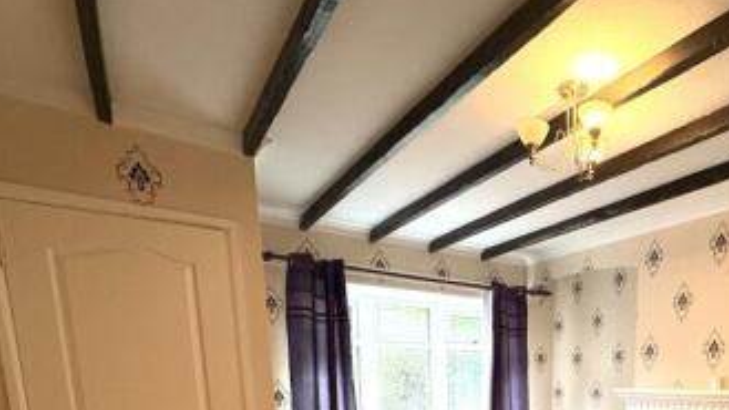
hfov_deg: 66.0
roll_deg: -0.9
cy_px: 473
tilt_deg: -10.4
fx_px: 522
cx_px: 537
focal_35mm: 27
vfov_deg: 35.3
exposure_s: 1/50
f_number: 2.2
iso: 400
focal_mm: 2.22
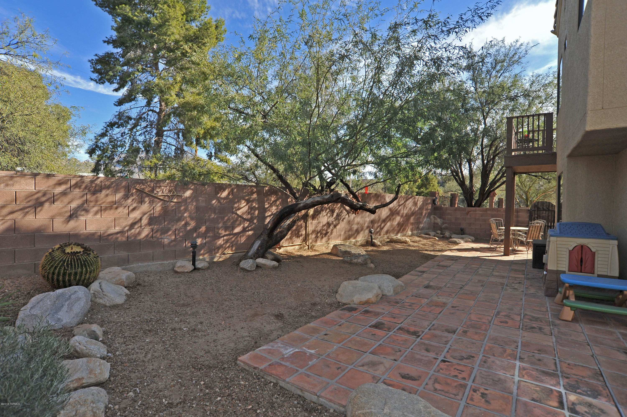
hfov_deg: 90.0
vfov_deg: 67.3
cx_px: 314
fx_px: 313
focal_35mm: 18
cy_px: 208
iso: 320
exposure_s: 1/320
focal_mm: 18
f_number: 10
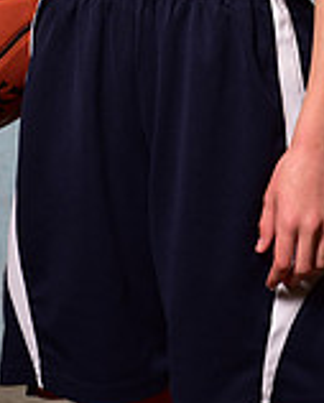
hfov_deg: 6.4
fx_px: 2880
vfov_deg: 7.8
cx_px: 144
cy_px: -270
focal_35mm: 241
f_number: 5
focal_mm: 70
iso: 100
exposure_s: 1/200
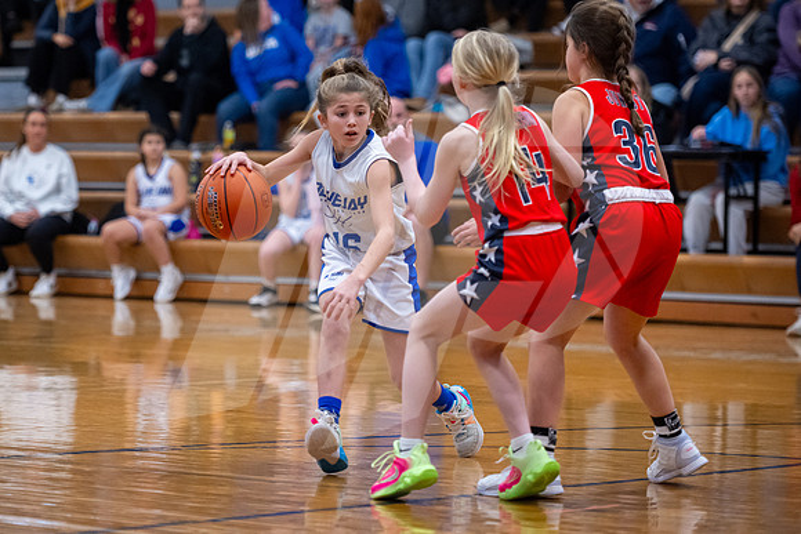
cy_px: 223
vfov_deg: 8.2
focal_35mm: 168
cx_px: 290
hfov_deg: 12.2
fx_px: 3744
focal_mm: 130
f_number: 2.8
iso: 4000
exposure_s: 1/800
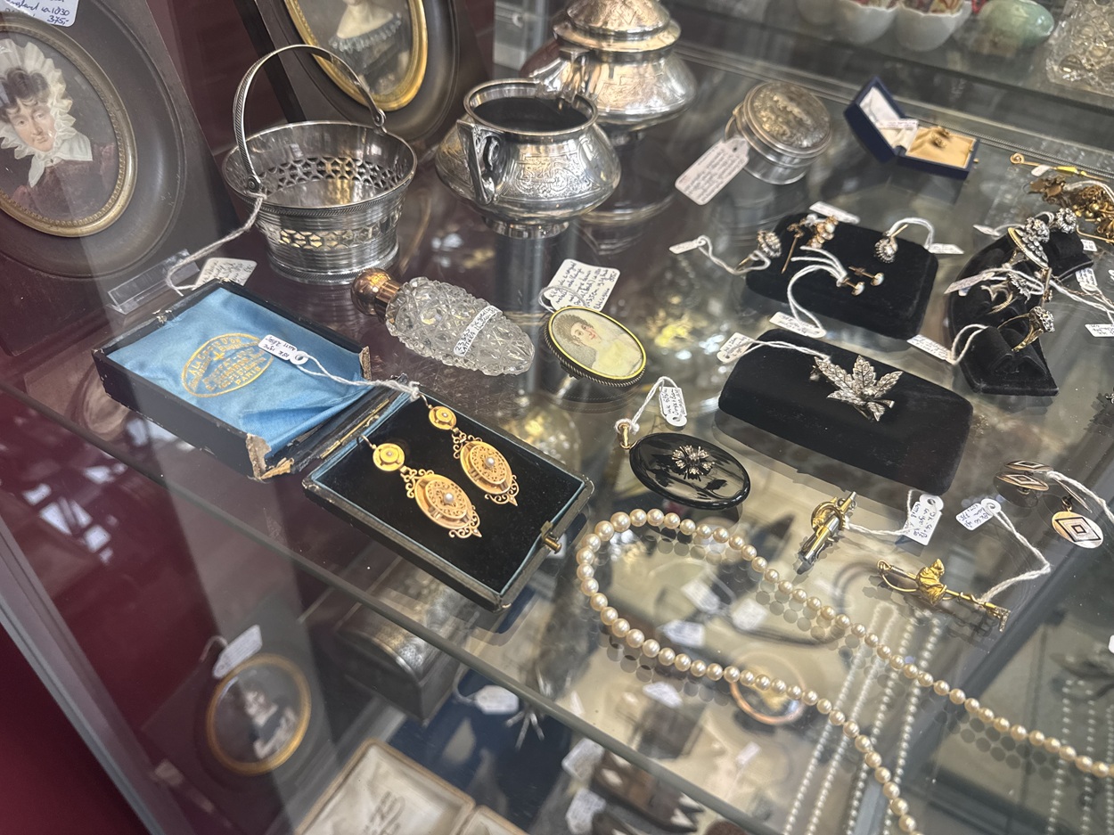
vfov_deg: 56.8
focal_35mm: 24
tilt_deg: -43.4
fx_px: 772
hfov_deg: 71.6
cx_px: 557
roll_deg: -5.1
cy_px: 418
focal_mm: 6.76
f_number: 1.78
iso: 125
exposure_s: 1/100
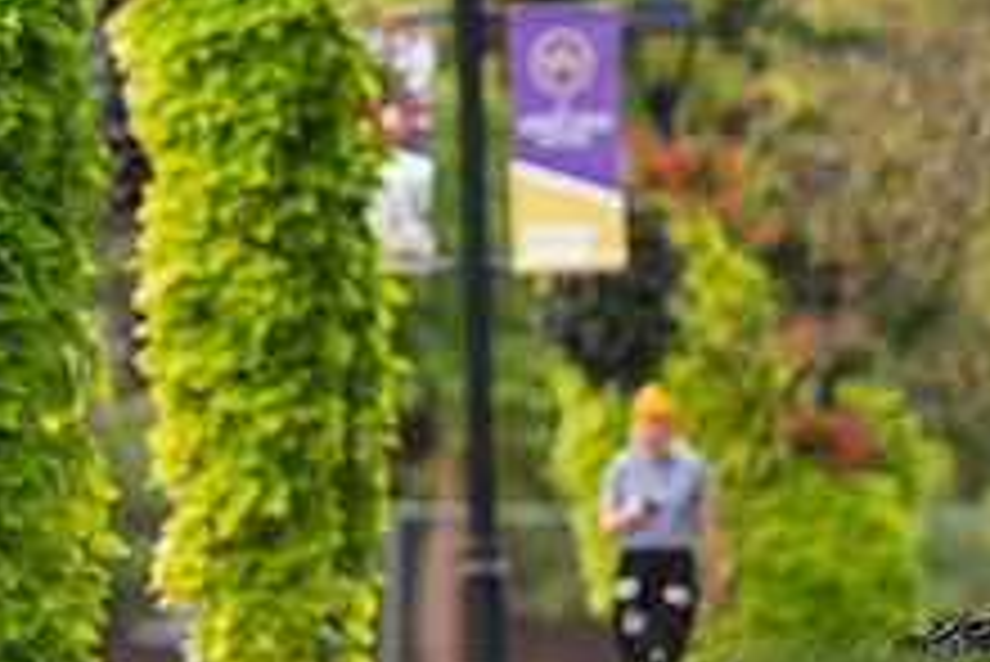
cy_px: 34
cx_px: -184
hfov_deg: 2.6
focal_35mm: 790
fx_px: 21739
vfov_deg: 1.7
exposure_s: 1/400
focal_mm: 300
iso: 800
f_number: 3.5
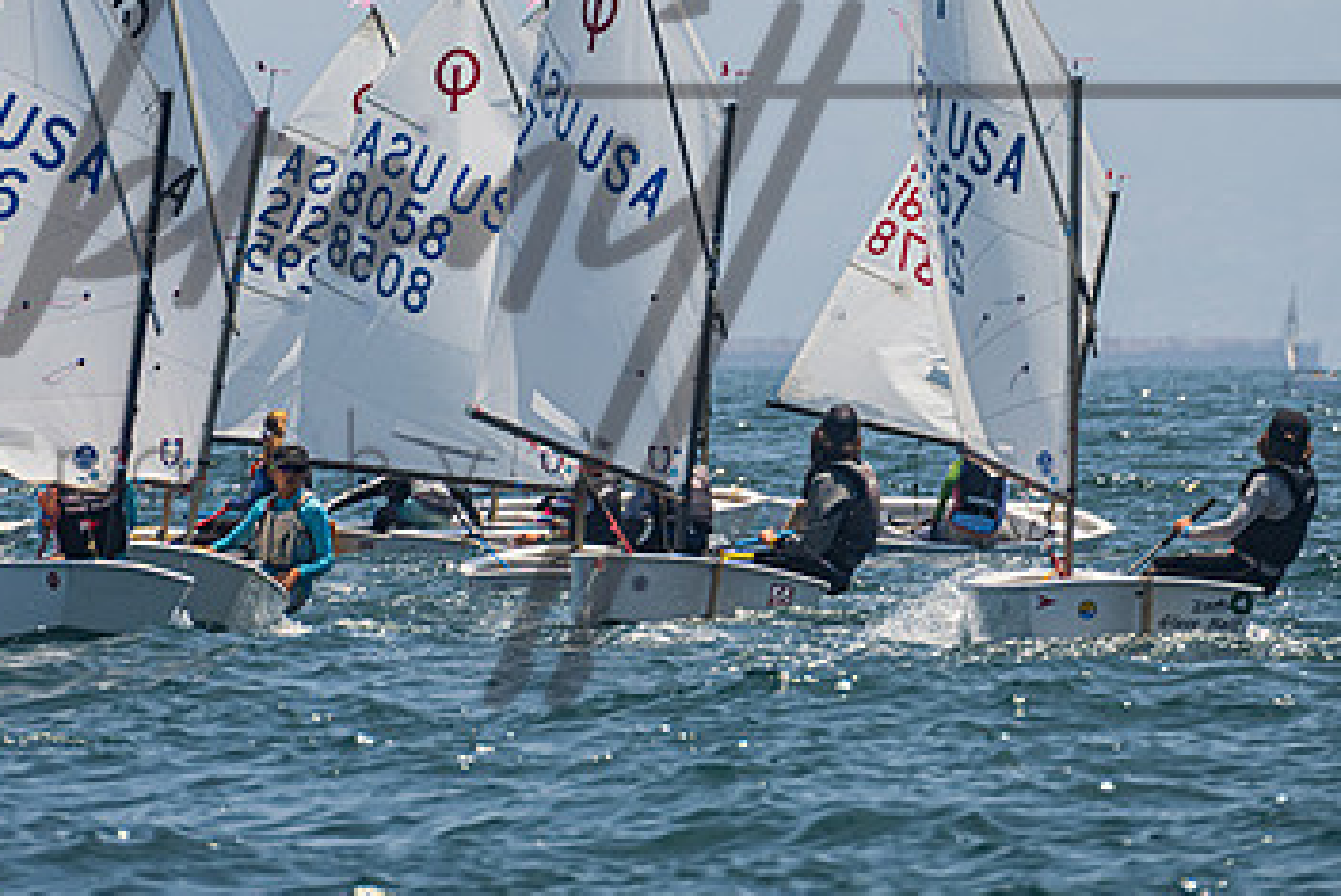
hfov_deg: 2.8
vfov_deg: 1.9
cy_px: 143
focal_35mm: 738
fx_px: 27500
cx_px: 658
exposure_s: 1/1000
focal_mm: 340
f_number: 8
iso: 250
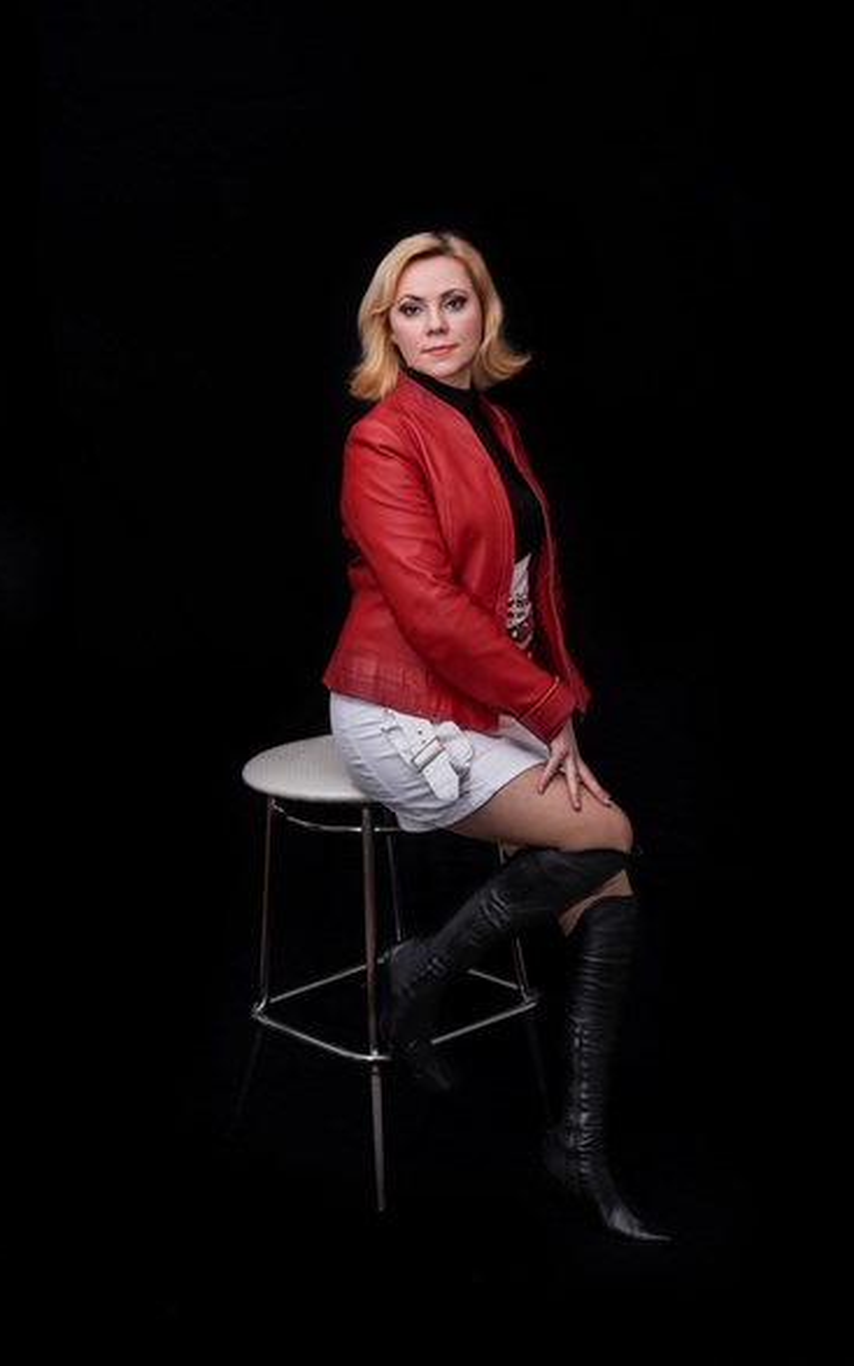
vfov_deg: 38.9
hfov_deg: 24.9
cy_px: 676
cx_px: 454
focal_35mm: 52
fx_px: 1936
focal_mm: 50
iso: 100
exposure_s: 1/160
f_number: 4.5
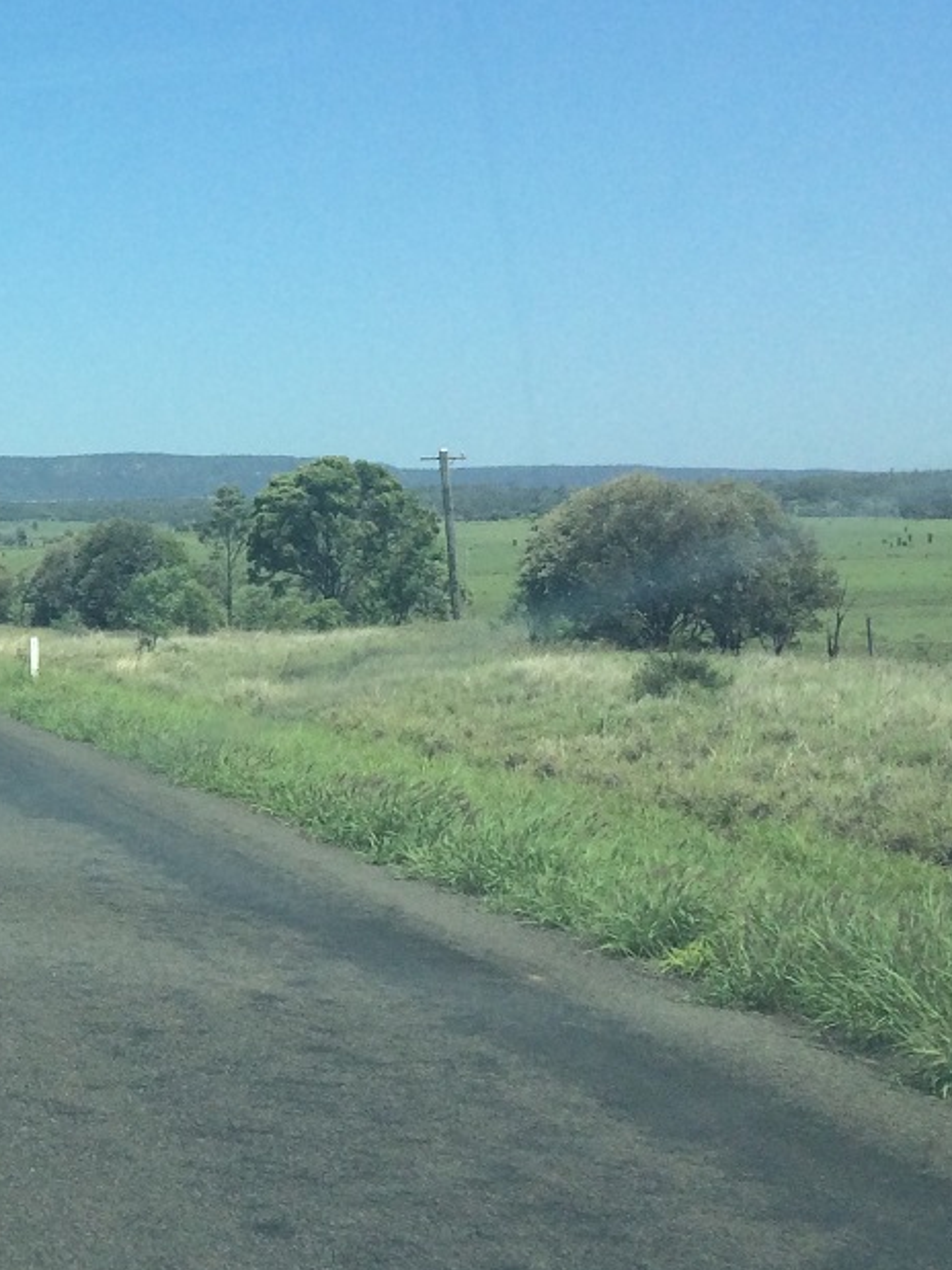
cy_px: 406
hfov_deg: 16.9
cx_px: -646
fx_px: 2751
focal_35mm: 75
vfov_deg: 25.8
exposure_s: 1/1866
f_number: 2.2
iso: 32
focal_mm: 4.15
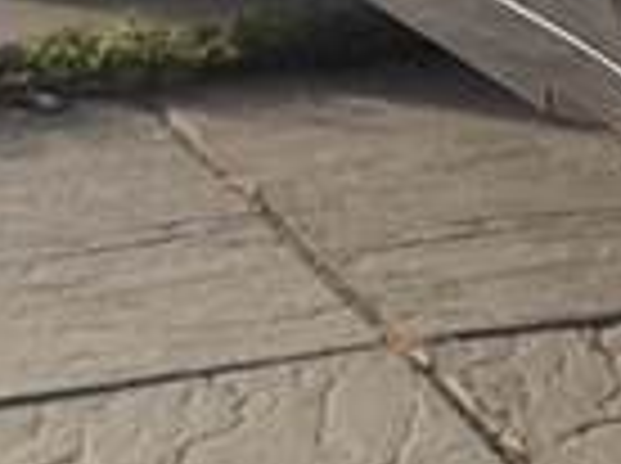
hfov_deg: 10.3
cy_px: 68
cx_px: 963
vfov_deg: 7.9
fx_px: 3331
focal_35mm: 186
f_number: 1.89
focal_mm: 5.95
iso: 50
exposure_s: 1/891
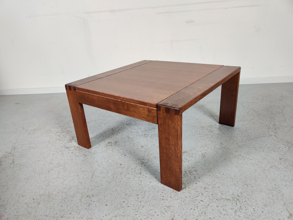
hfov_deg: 65.3
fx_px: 229
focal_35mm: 27
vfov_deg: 51.4
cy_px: 110
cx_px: 146
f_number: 1.65
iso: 200
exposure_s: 1/100
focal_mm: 4.75
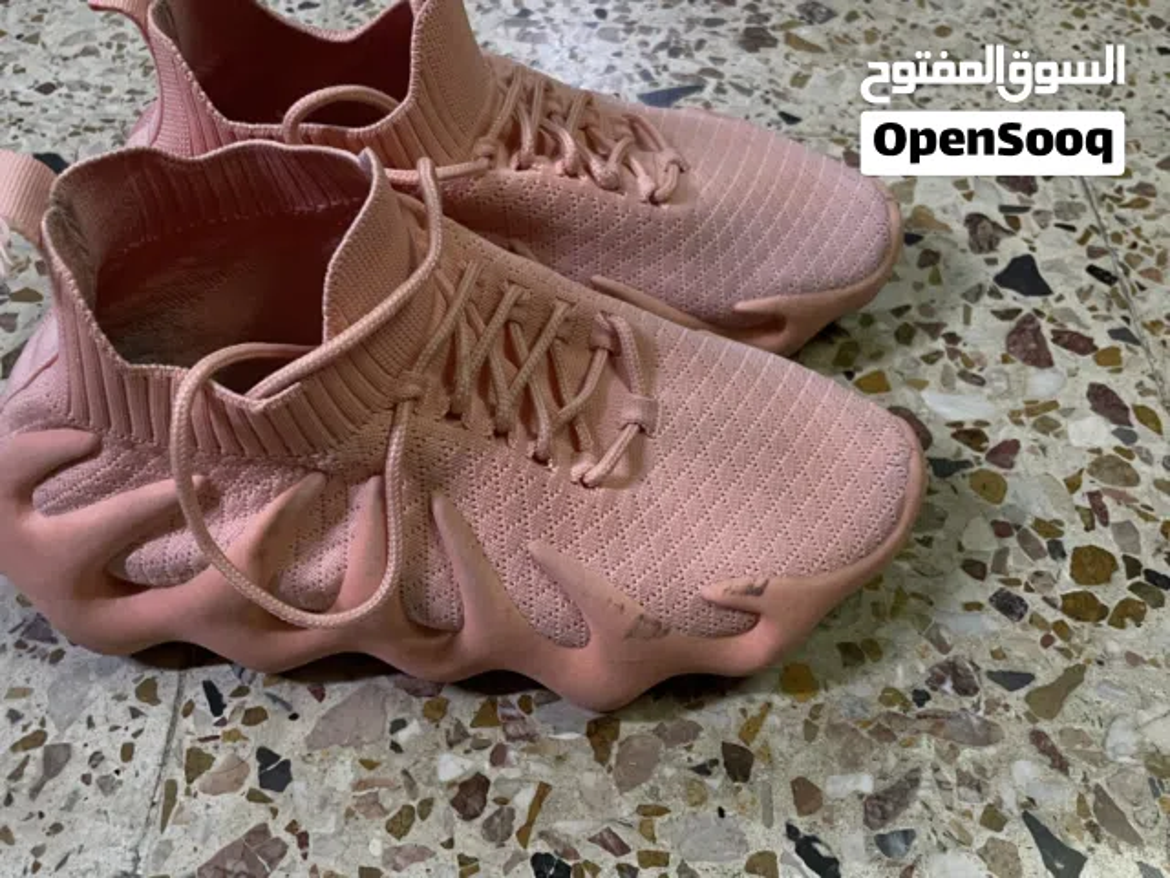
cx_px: 585
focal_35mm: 26
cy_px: 439
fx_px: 879
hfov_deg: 67.3
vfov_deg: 53.1
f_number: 1.6
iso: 320
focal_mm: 4.2
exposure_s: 1/50
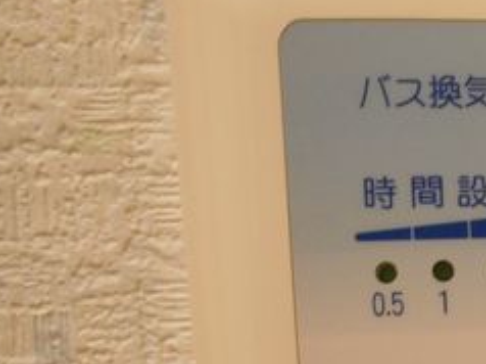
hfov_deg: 25.0
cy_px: 368
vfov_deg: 20.3
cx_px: 588
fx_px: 982
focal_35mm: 70
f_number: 3.2
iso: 320
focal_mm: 4.6
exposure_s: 1/30
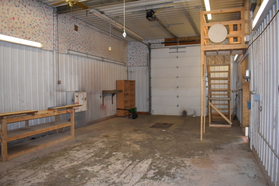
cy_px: 93
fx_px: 209
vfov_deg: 47.9
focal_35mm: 27
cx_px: 140
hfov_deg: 67.4
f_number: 4.5
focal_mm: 18
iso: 800
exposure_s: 1/80
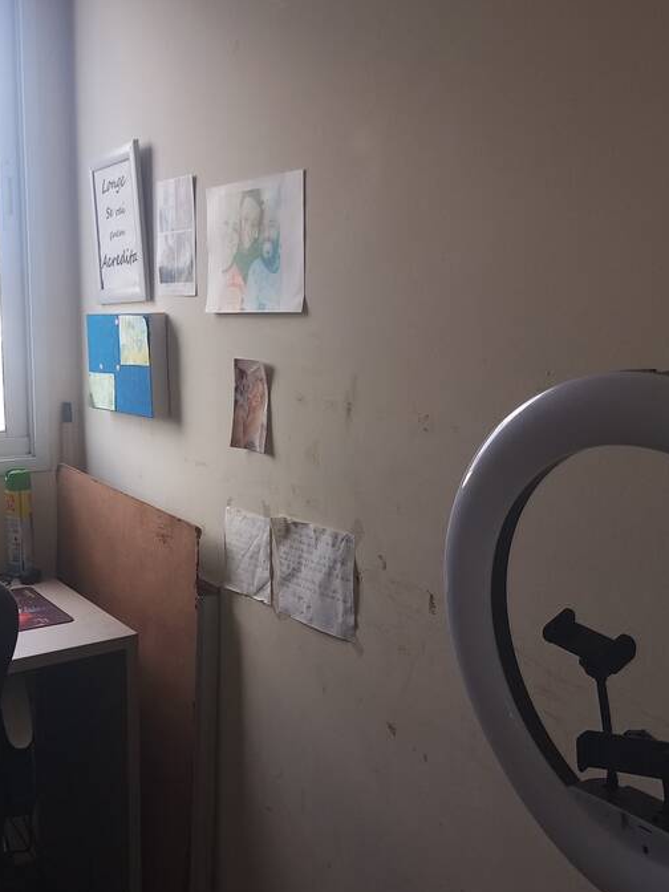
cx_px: 234
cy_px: 481
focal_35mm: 45
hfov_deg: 32.0
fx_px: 1160
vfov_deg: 42.0
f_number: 1.8
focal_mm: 4.71
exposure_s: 1/120
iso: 50
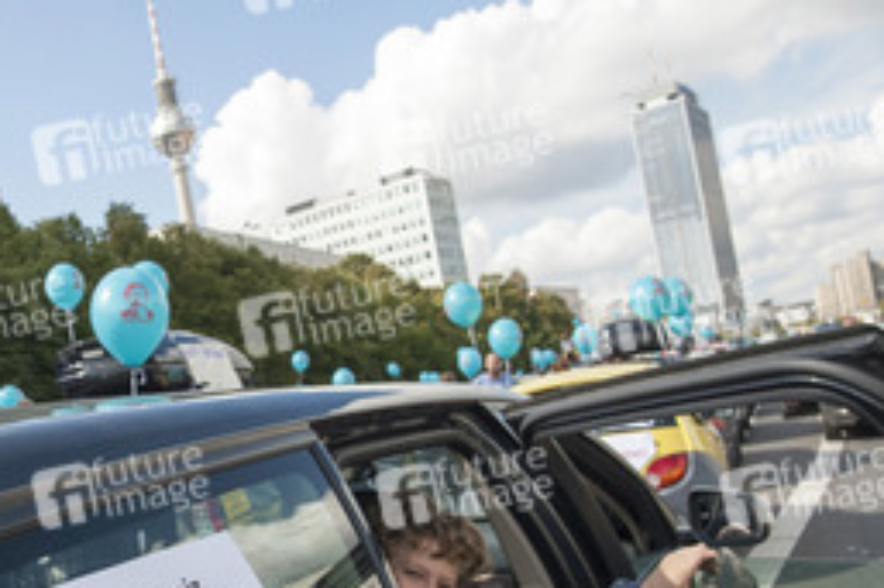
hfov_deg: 54.2
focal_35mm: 35
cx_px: 371
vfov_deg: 37.3
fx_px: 859
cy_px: 402
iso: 200
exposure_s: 1/500
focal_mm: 20
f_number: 6.3
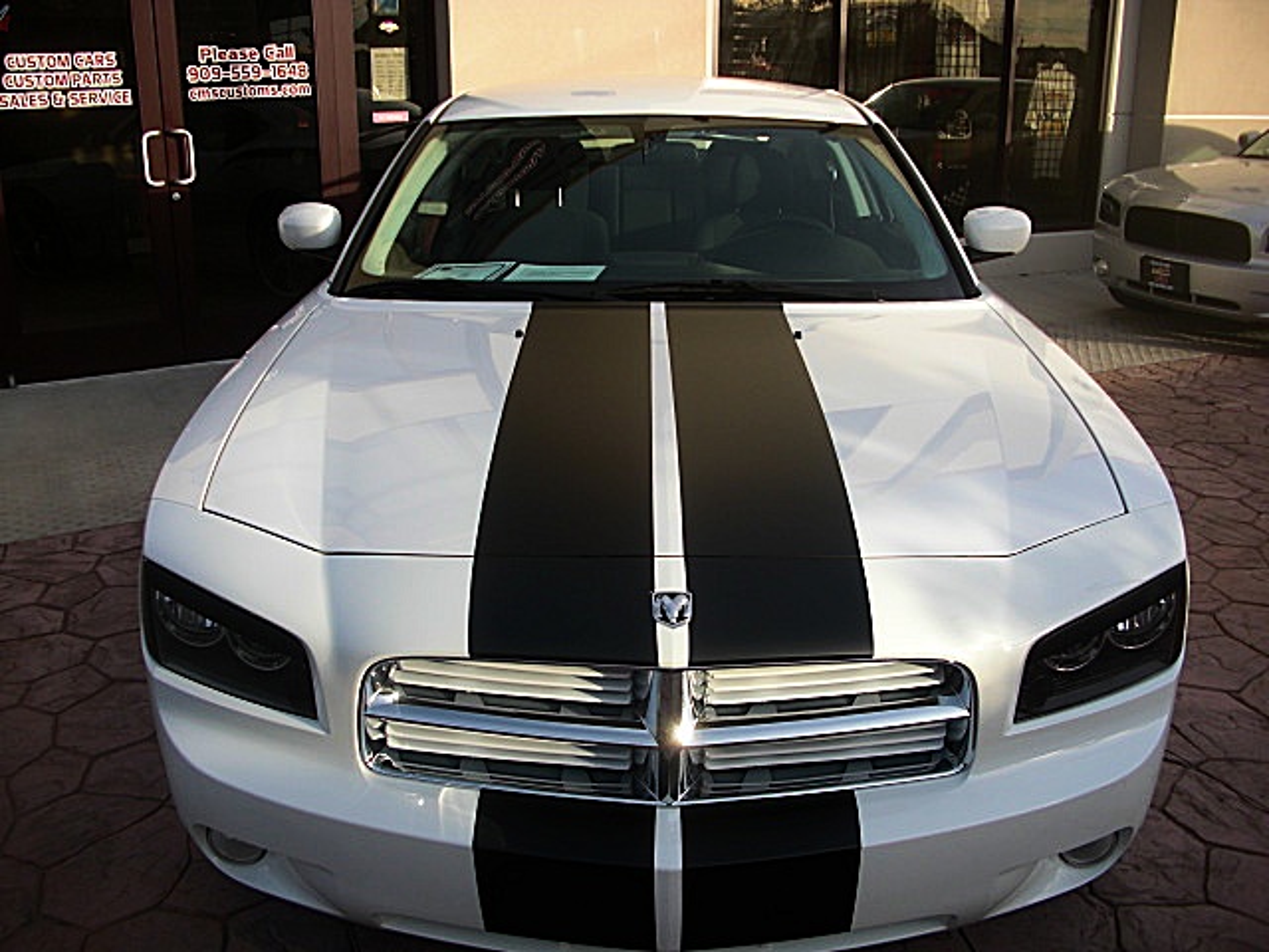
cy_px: 476
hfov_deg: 51.4
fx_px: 1320
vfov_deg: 39.7
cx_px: 634
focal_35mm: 36
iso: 50
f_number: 2.8
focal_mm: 6.3
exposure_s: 1/500
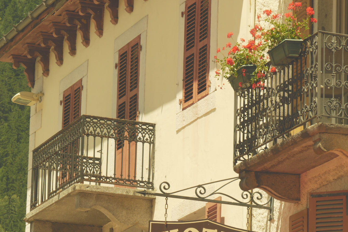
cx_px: 216
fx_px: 2107
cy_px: 184
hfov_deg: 9.4
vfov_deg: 6.3
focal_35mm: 218
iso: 200
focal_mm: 60
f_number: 7.1
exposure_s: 1/640
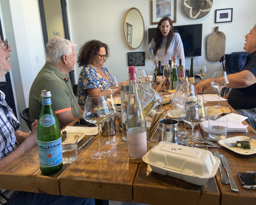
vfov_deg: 51.5
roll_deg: +3.1
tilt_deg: -14.0
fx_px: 212
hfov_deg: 62.2
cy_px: 104
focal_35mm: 28
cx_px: 126
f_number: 1.8
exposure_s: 1/60
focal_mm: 4.25
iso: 80
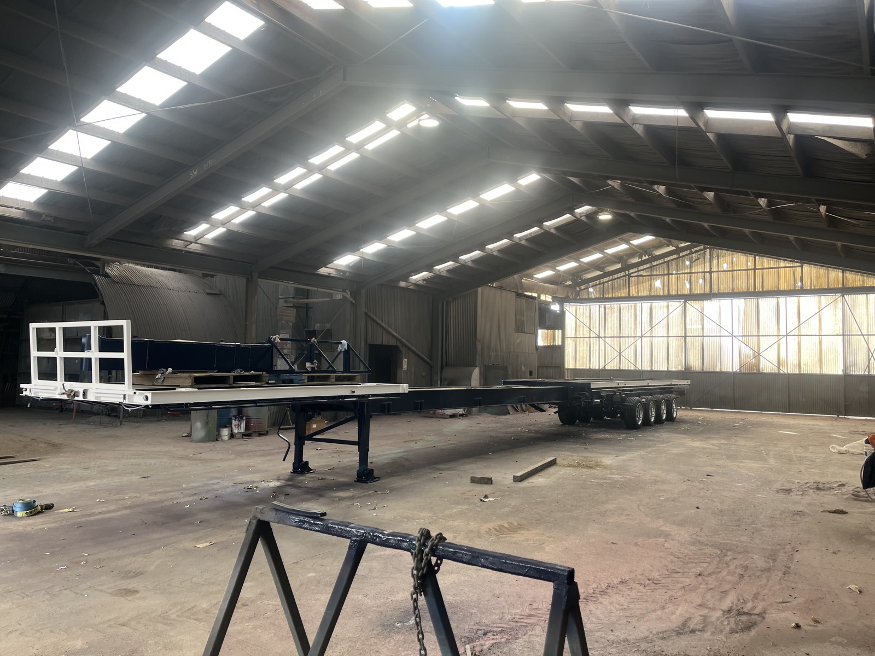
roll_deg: -1.0
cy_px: 328
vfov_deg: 53.1
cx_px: 438
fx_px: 657
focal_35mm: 26
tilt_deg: +2.5
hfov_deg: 67.3
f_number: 1.6
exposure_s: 1/164
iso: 40
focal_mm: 5.1
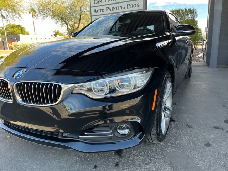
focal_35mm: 26
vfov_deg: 53.1
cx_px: 114
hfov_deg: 67.3
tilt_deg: -14.4
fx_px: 171
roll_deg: +1.6
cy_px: 86
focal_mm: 5.1
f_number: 1.6
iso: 50
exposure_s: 1/331
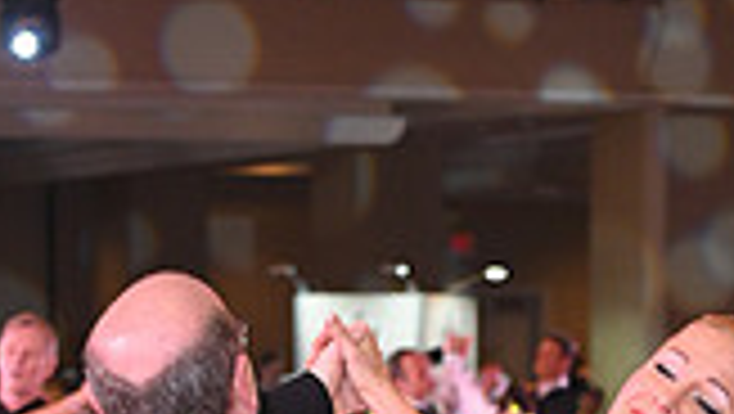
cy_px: 1066
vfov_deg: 4.5
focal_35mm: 261
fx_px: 5084
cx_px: 592
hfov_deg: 8.2
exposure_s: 1/200
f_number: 4.5
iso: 2000
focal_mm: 70
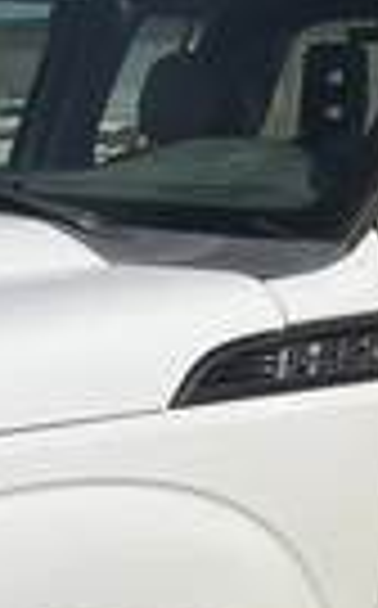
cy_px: 558
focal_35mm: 91
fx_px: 1505
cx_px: -418
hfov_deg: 12.4
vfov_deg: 22.2
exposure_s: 1/5263
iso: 25
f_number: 1.8
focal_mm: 3
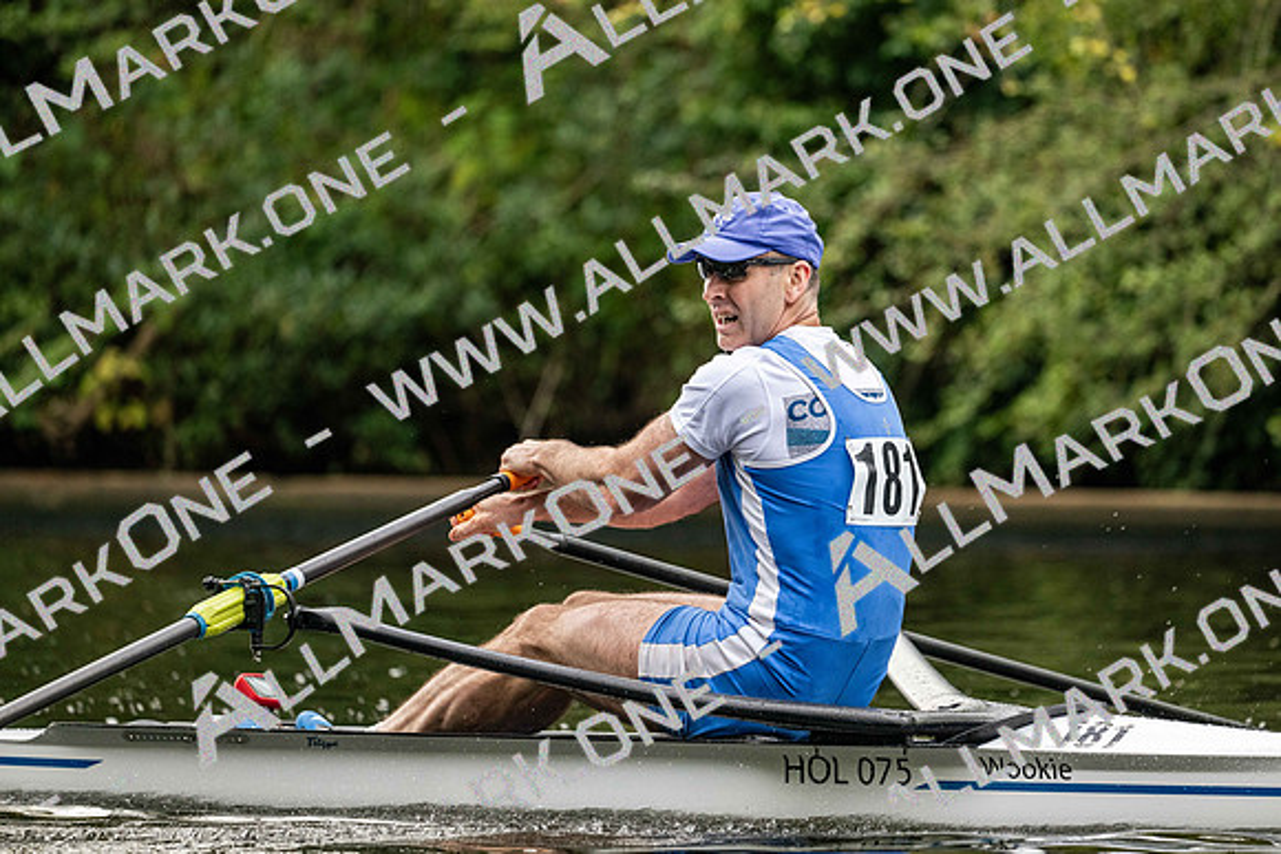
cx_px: 640
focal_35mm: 400
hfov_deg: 5.2
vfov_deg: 3.4
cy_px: 427
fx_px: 14236
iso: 1600
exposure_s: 1/2500
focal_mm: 400
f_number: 4.5
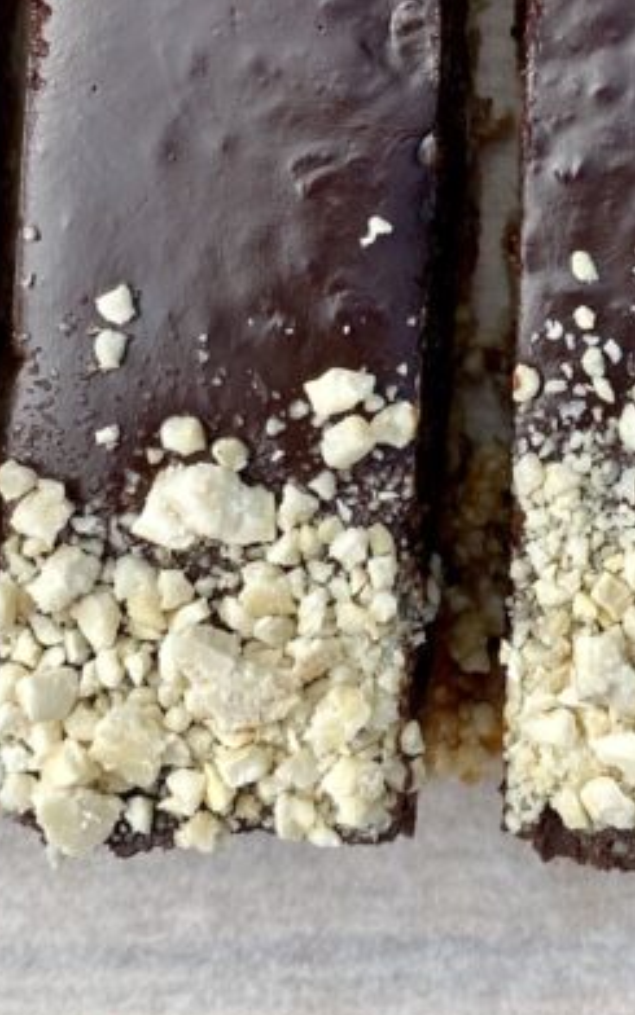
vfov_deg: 27.9
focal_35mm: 72
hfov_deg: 18.0
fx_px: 1994
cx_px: 500
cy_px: 181
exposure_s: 1/799
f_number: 1.8
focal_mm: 4.25
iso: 32
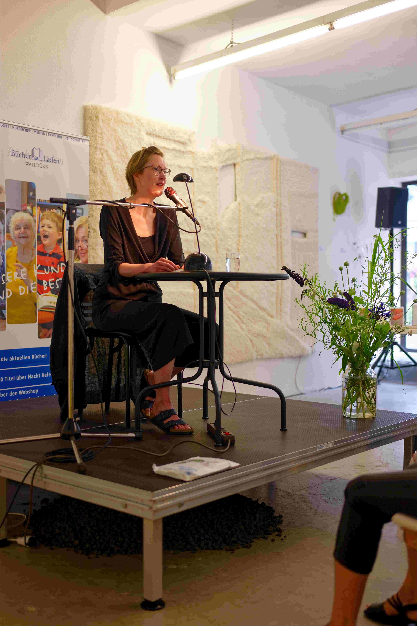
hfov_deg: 33.4
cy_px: 313
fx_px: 695
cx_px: 208
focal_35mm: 40
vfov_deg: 48.5
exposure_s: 1/50
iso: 125
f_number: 2
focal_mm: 40
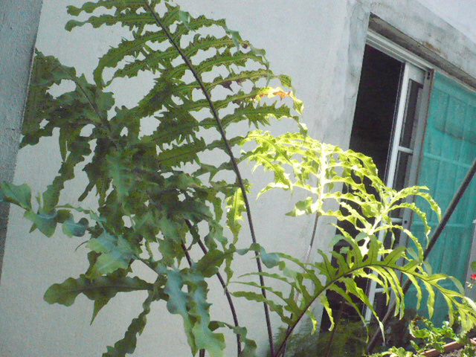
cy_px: 178
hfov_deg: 52.6
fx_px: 481
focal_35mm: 35
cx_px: 238
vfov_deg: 40.7
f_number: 8
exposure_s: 1/1000
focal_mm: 5.8
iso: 1250
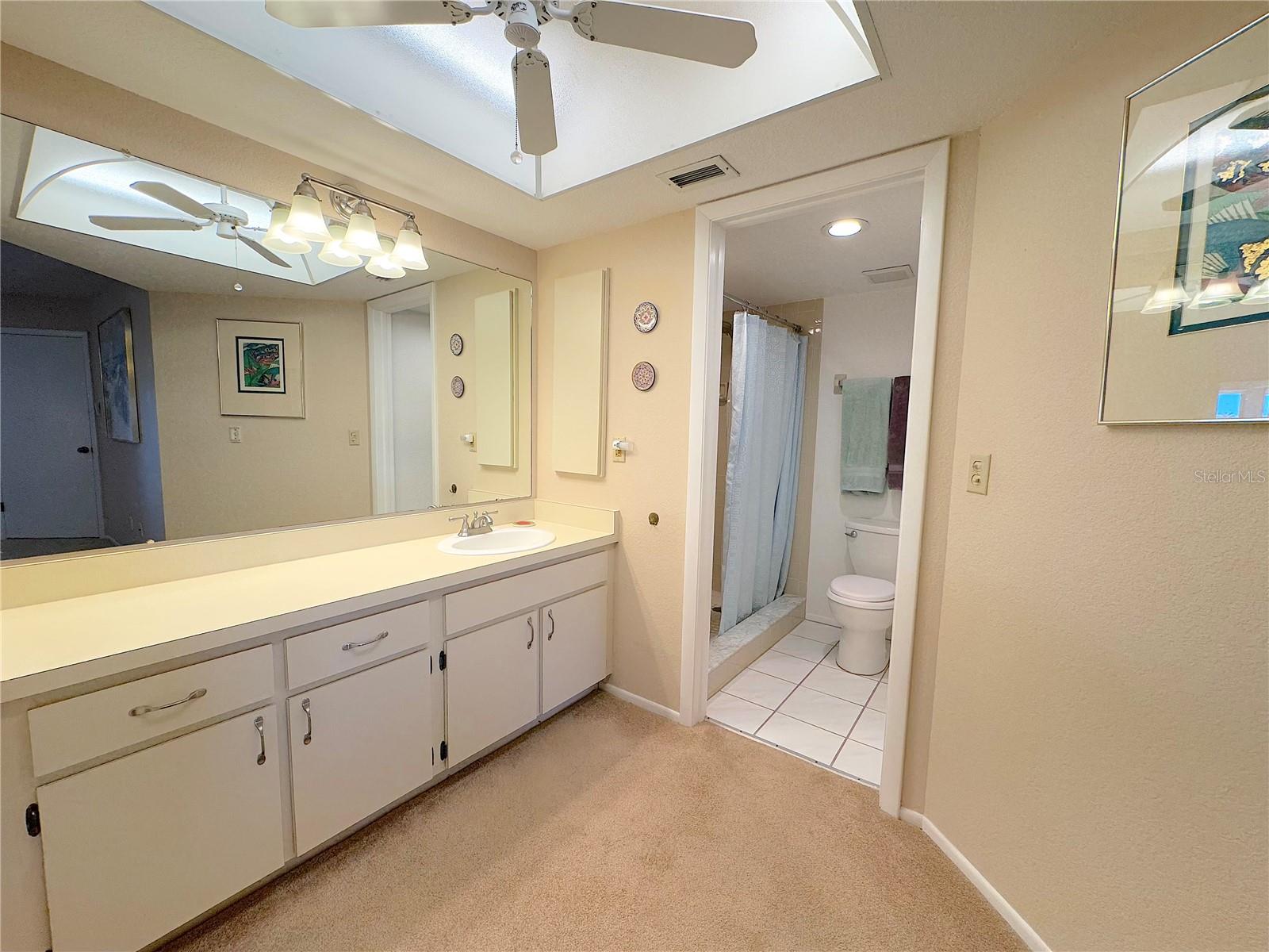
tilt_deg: -5.3
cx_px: 634
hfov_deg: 102.1
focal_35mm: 14
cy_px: 476
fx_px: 513
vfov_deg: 85.7
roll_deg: -1.6
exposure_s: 1/120
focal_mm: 2.22
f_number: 2.2
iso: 100
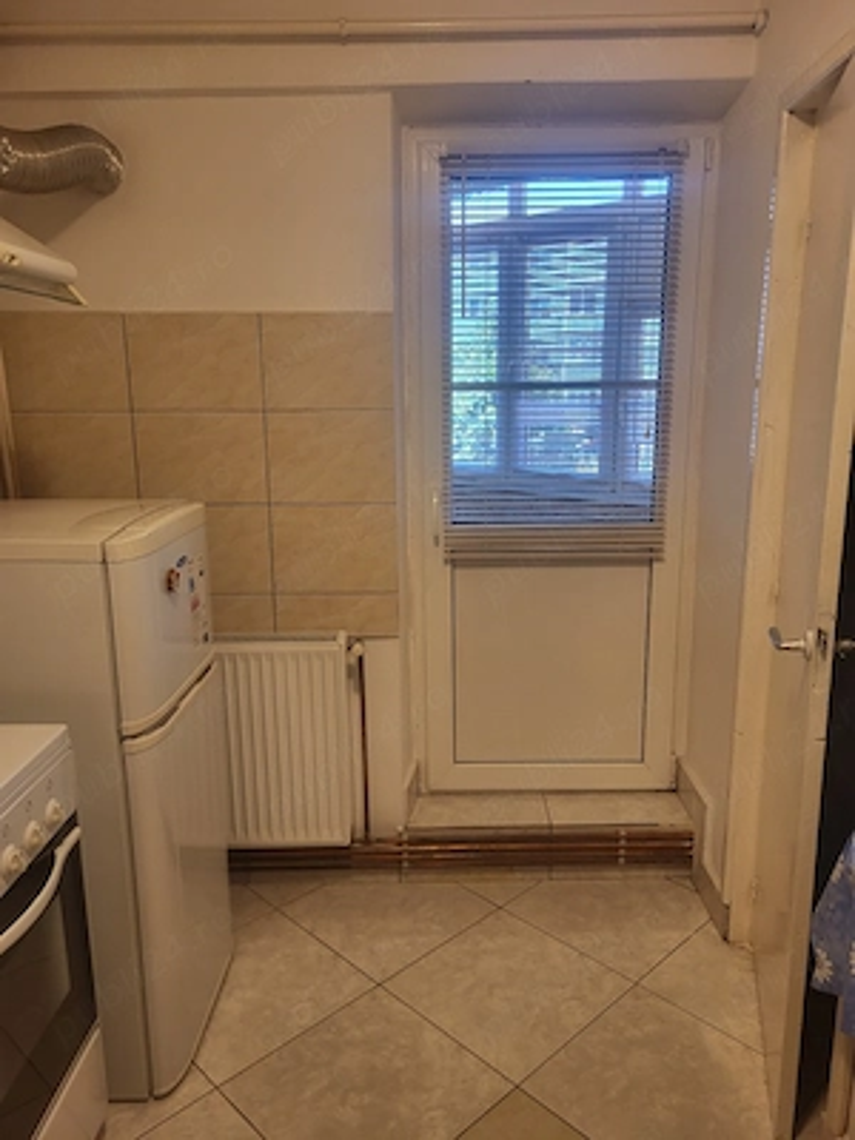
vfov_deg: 67.3
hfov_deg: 53.1
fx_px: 856
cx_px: 428
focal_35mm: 26
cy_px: 570
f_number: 1.8
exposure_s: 1/101
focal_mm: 5.4
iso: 125
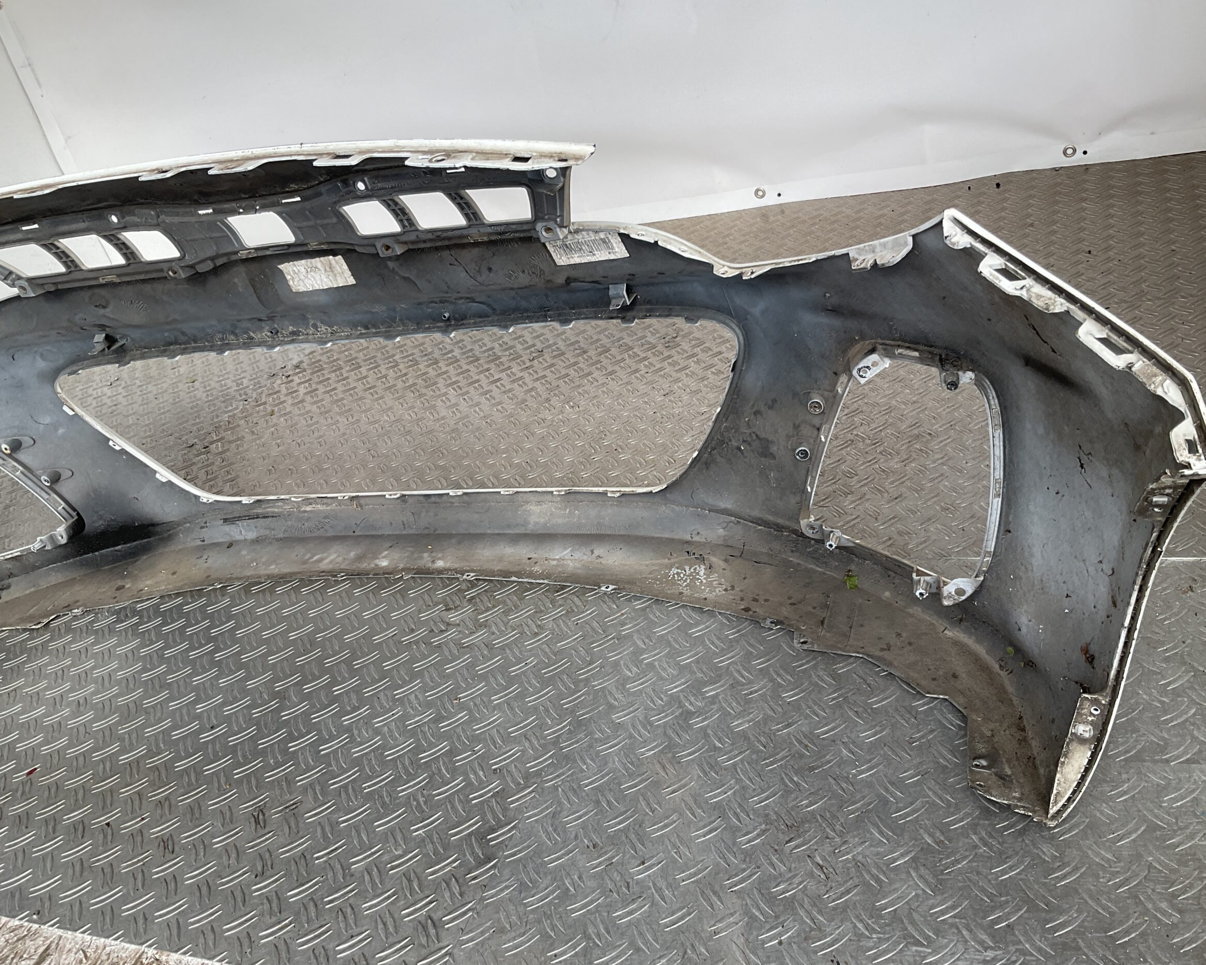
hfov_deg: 57.1
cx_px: 657
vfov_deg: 47.1
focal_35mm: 31
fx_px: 1106
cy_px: 485
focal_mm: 3
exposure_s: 1/142
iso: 16
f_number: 1.8
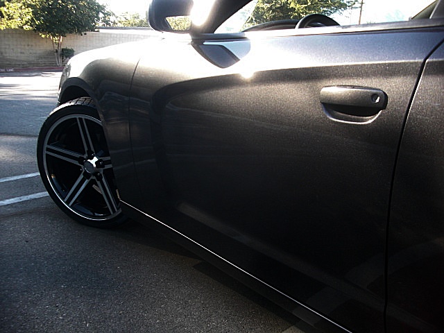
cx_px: 222
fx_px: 462
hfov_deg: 51.4
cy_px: 166
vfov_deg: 39.7
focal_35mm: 36
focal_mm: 6.3
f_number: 2.8
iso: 100
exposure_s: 1/125
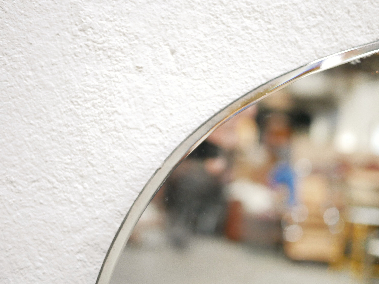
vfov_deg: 36.0
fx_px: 438
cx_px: 190
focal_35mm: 40
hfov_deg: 46.8
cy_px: 142
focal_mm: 20
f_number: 1.7
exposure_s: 1/60
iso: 2000
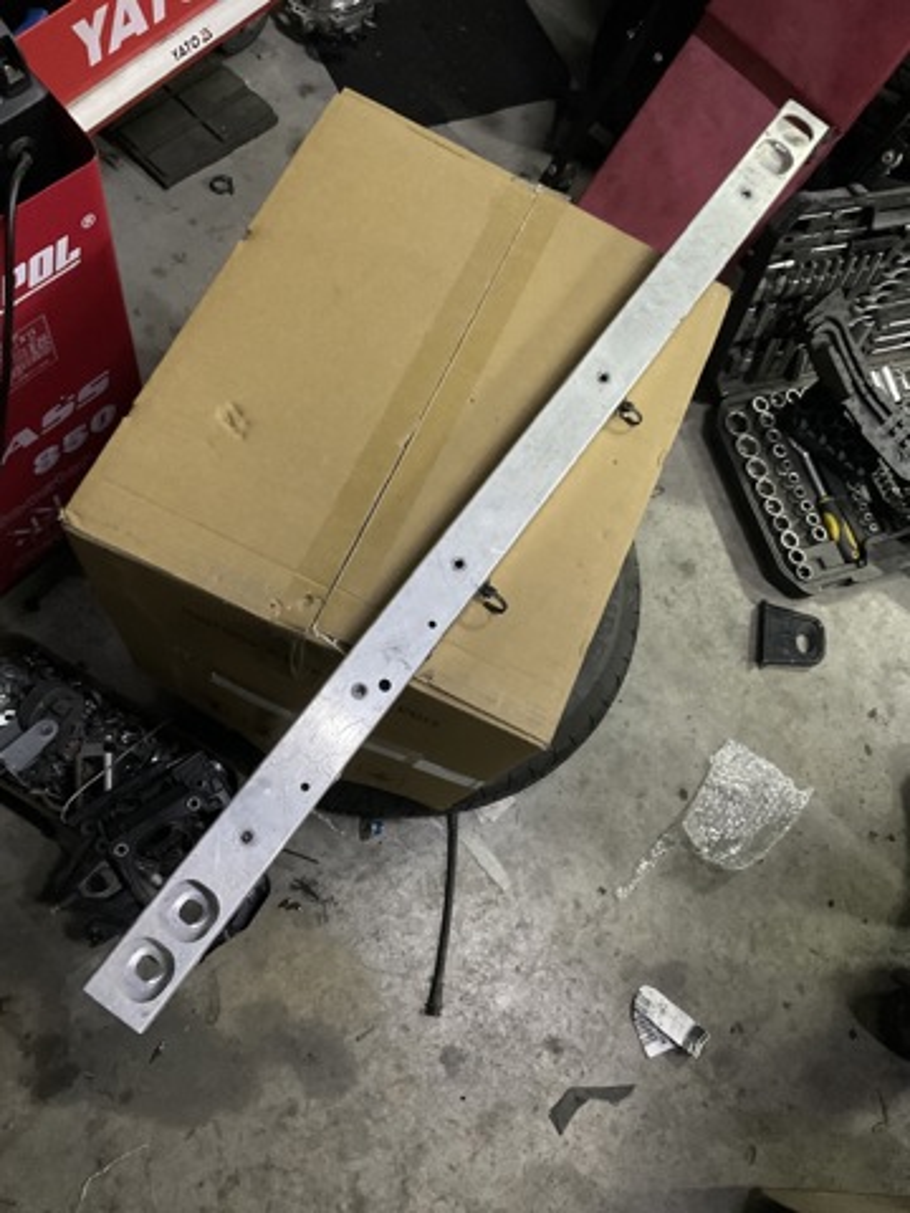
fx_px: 1016
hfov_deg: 48.2
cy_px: 606
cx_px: 455
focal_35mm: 29
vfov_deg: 61.7
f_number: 1.8
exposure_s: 1/25
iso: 400
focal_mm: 3
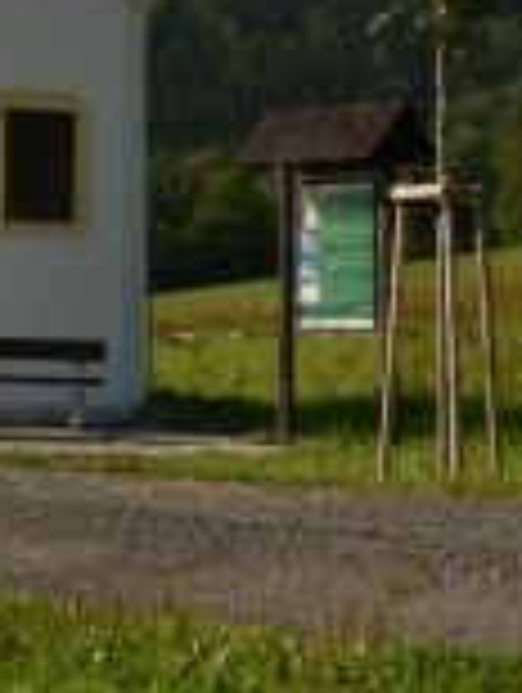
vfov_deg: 14.5
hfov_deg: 11.3
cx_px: 25
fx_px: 2627
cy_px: -176
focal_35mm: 131
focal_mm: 8.1
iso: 200
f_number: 6.5
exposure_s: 1/1000
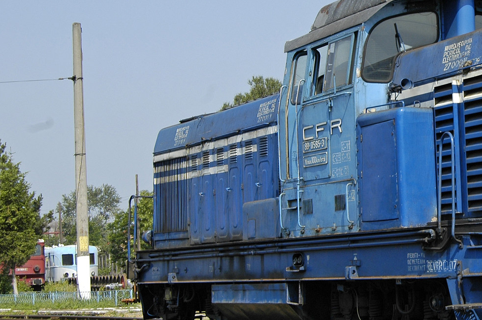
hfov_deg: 19.5
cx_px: 441
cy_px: 116
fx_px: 1378
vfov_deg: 13.3
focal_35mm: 103
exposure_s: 1/250
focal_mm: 35
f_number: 10
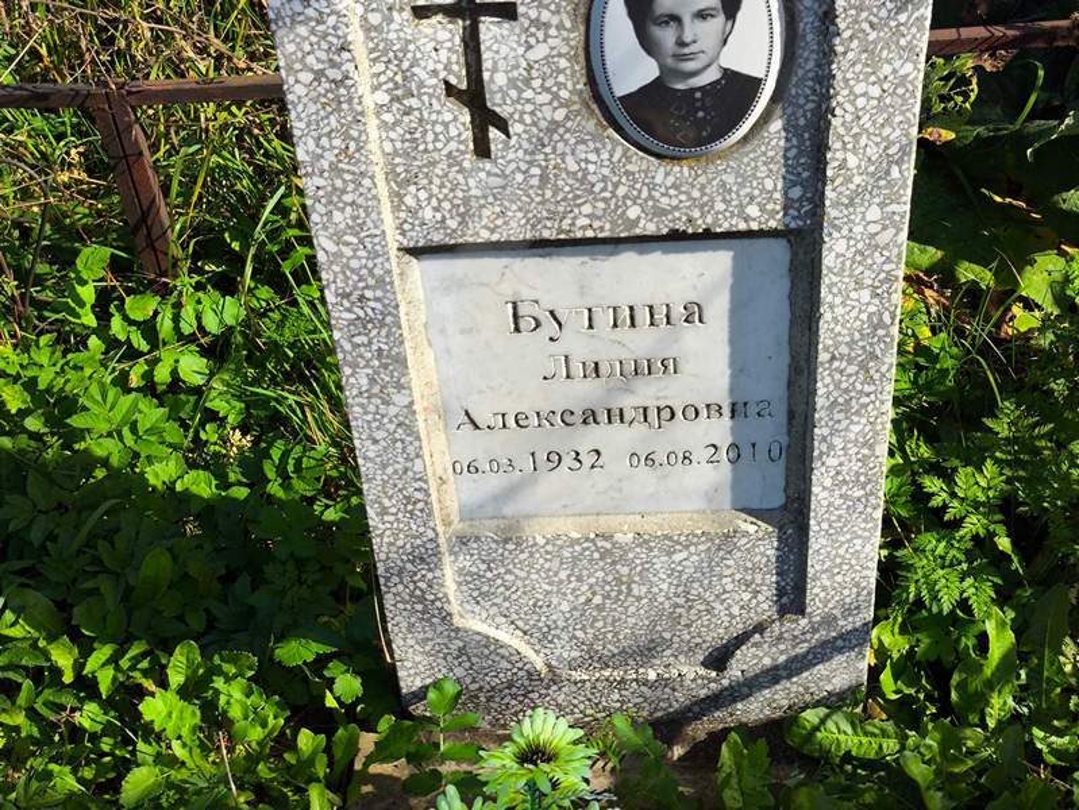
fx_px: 1559
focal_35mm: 50
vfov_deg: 29.1
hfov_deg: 38.2
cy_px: 405
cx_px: 540
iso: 50
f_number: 1.7
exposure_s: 1/690
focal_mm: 4.71
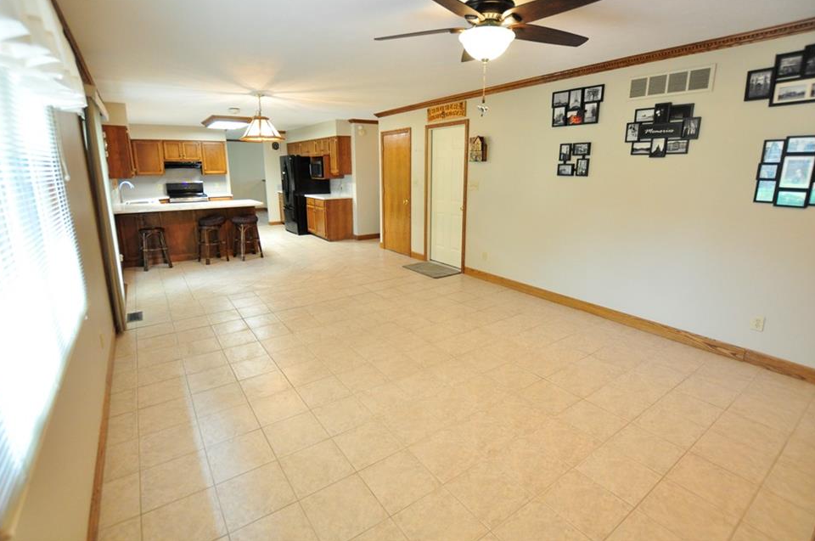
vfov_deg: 73.5
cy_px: 255
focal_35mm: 16
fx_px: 362
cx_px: 396
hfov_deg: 96.8
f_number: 3.5
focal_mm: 10
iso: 1250
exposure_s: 1/60
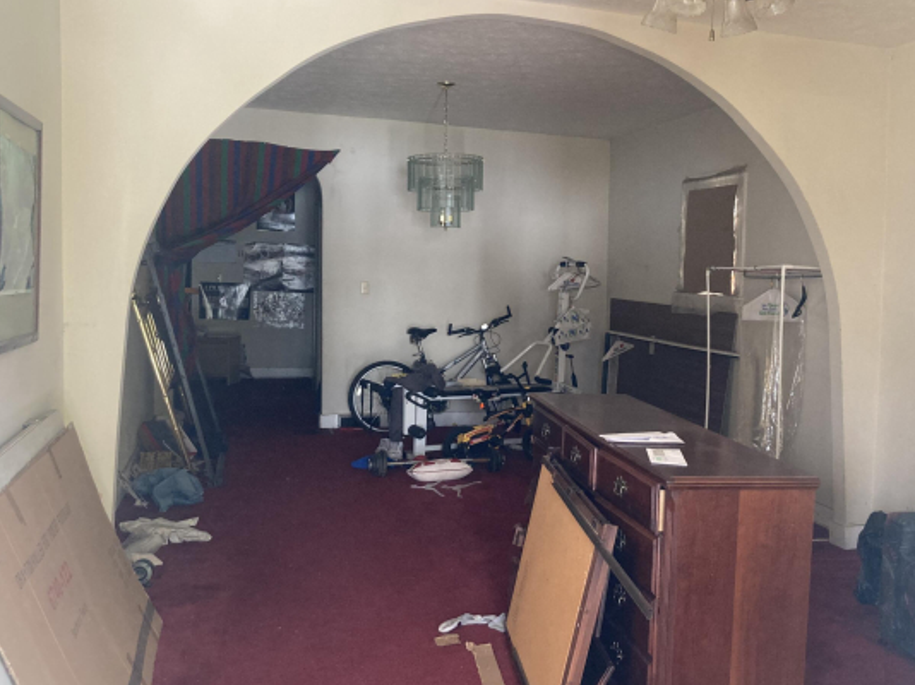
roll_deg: -1.6
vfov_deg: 40.7
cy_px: 349
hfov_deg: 52.3
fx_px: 925
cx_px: 547
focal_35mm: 35
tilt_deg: -3.1
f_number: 1.8
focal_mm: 3.99
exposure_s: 1/60
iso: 200
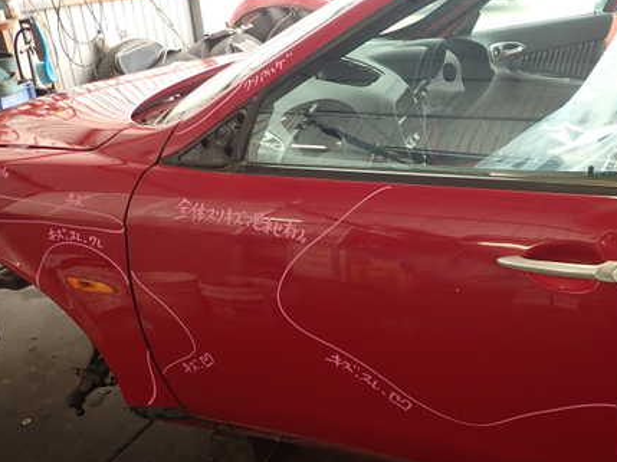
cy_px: 214
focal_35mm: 35
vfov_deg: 40.6
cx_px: 426
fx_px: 623
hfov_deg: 51.4
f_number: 2
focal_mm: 4.5
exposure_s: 1/60
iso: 125
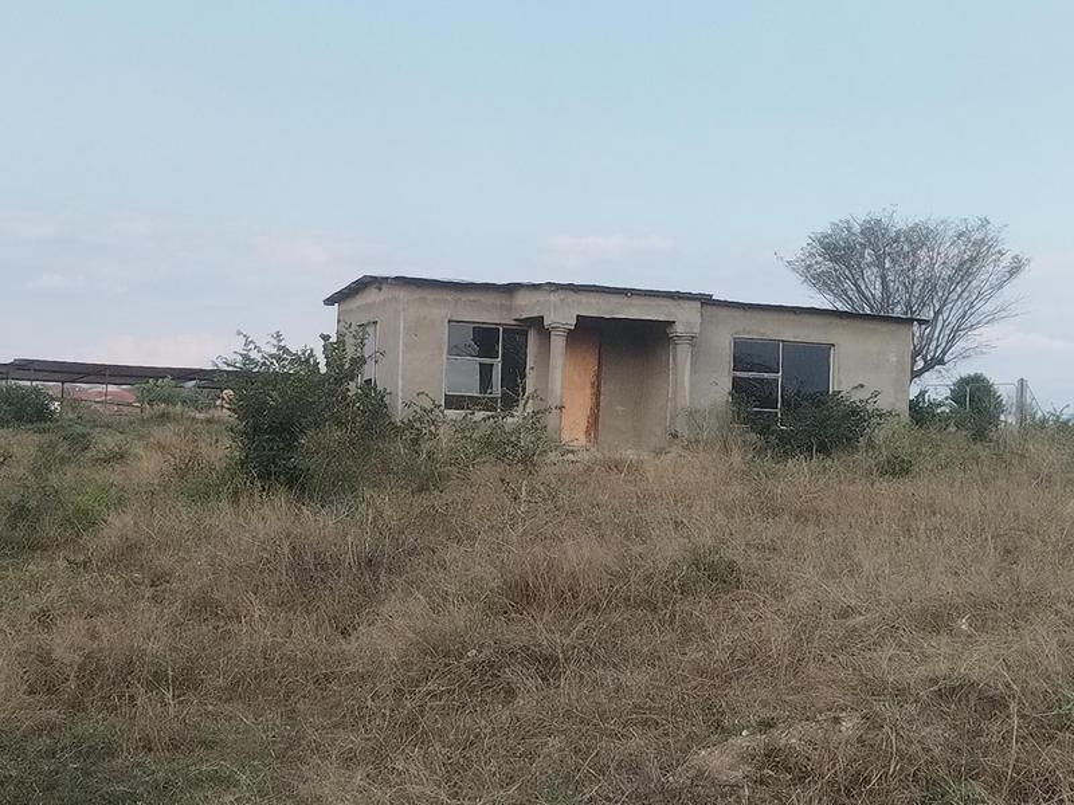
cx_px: 537
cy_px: 402
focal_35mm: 53
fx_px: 1644
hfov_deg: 36.2
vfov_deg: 27.5
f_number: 1.9
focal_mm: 4.95
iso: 100
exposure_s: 1/447
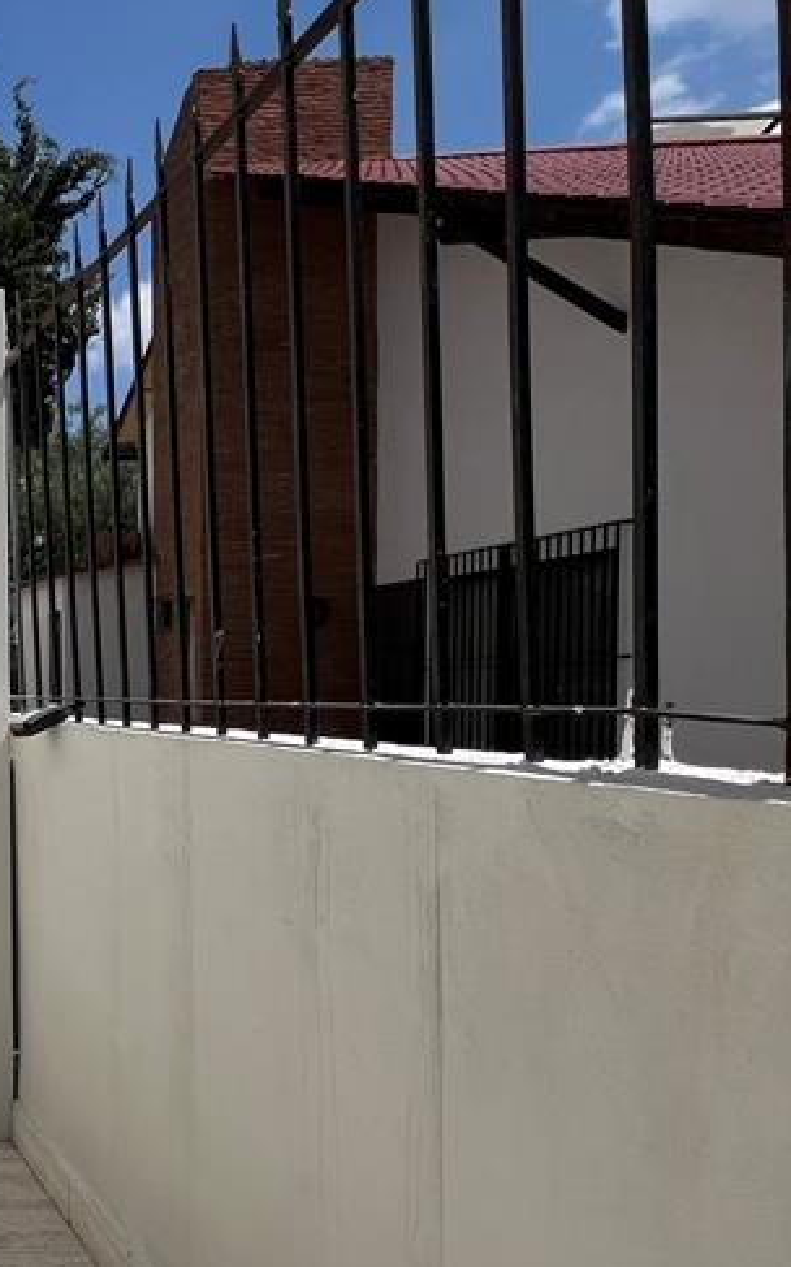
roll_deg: +0.8
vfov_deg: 64.2
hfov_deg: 32.2
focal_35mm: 29
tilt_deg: -2.8
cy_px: 741
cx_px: -247
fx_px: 1001
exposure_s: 1/3650
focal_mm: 1.57
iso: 32
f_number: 1.8
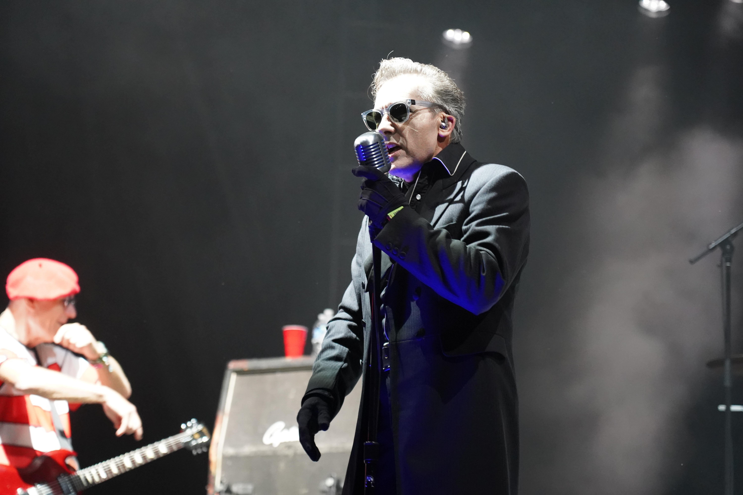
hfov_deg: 19.5
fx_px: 2167
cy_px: 248
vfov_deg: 13.0
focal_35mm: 105
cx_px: 372
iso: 8000
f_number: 4
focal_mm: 105
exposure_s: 1/125
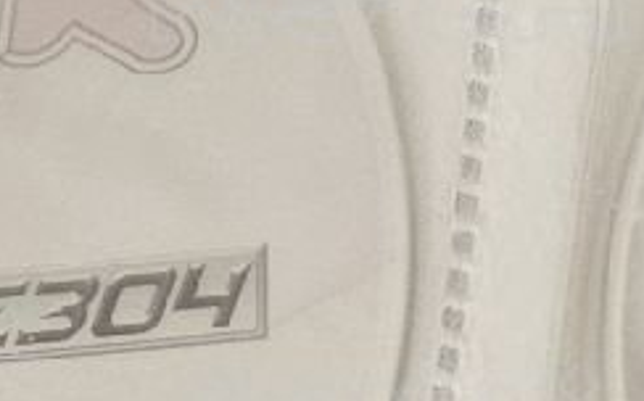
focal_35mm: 192
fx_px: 3367
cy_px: 1404
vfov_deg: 6.1
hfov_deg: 10.9
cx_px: 546
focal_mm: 5.4
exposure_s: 1/120
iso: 320
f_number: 1.8
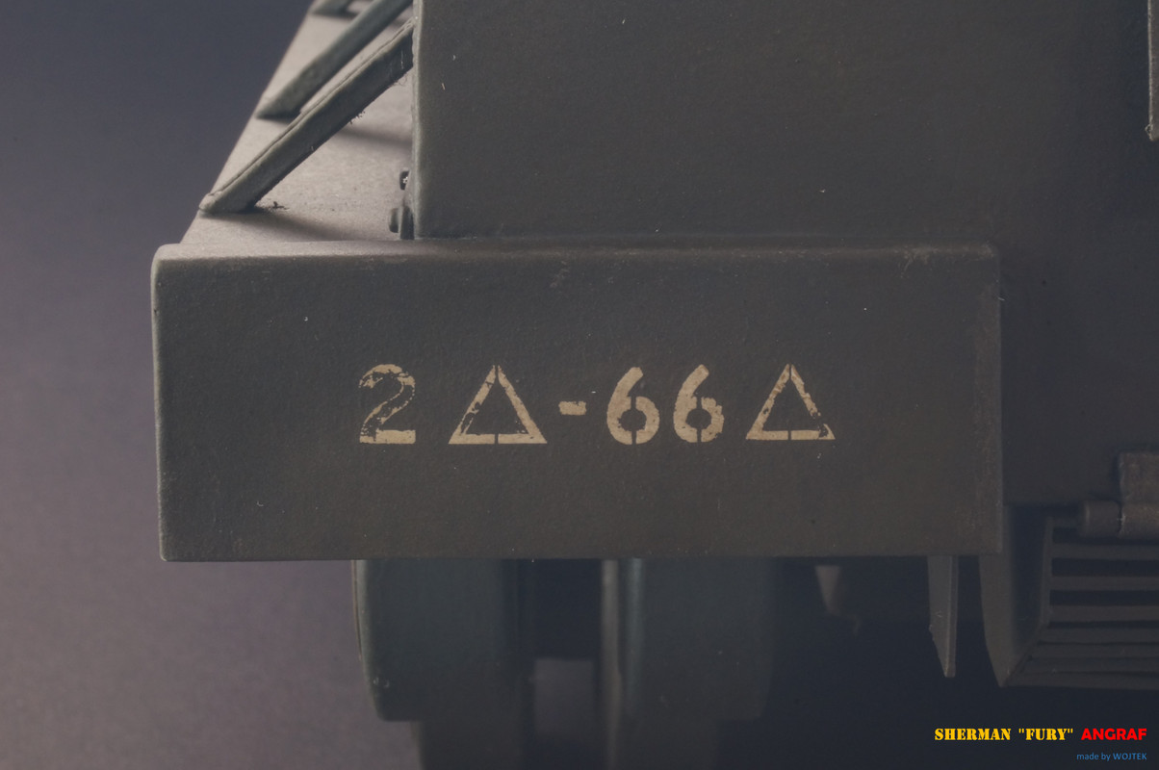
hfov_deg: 24.6
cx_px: 580
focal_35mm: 82
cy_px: 385
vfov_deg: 16.5
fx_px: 2653
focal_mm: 55
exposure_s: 1/2.5
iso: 500
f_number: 36
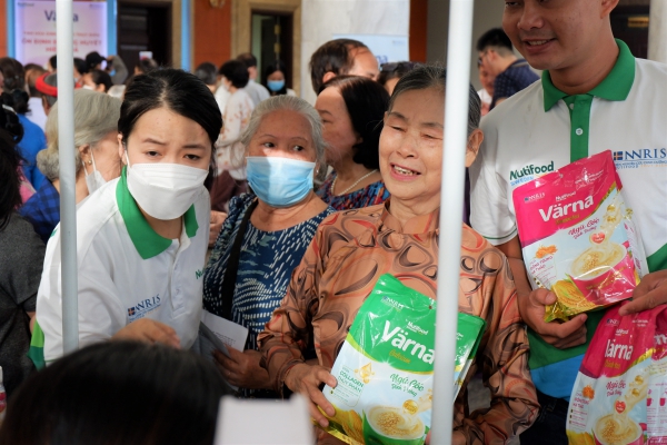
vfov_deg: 23.8
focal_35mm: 57
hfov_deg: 35.1
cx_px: 334
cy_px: 222
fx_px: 1056
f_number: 5.3
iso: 800
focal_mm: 38.7
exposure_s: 1/160
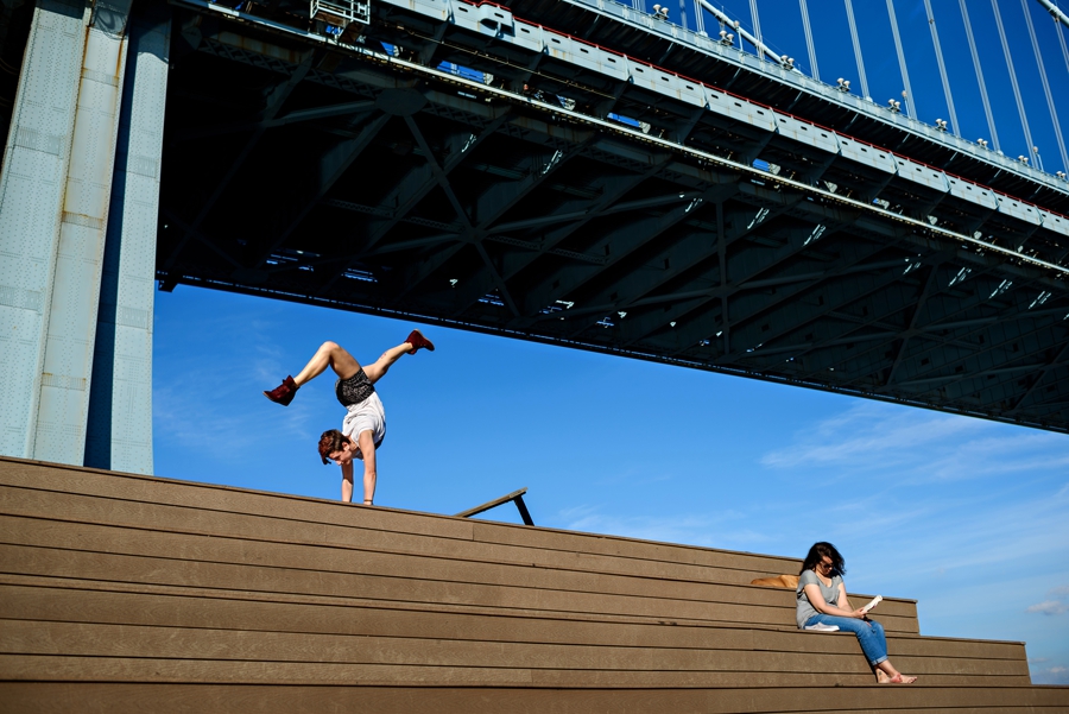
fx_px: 1040
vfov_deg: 37.9
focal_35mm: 35
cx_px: 534
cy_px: 357
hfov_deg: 54.4
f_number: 2.8
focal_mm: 35
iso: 100
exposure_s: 1/3200
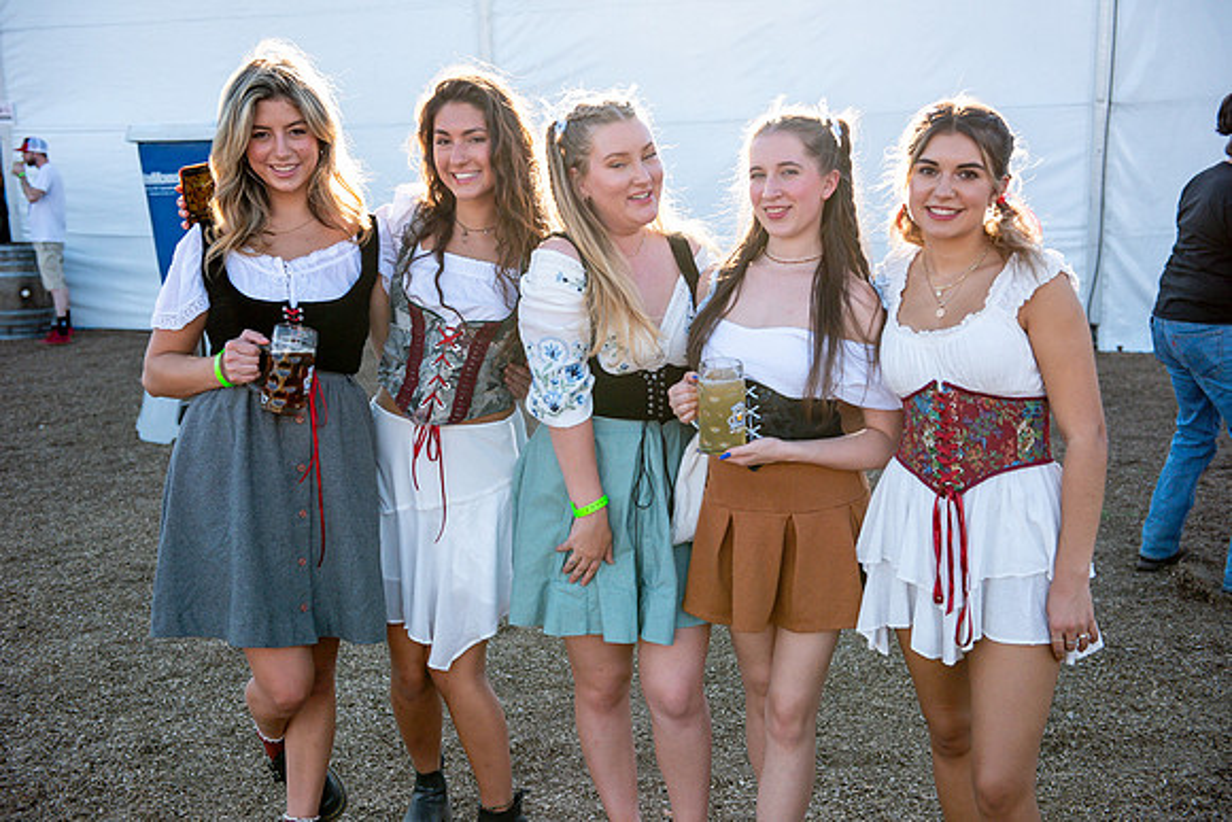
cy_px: 411
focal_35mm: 44
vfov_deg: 30.5
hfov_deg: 44.5
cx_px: 616
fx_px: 1506
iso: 1000
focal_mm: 44
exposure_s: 1/2500
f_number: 4
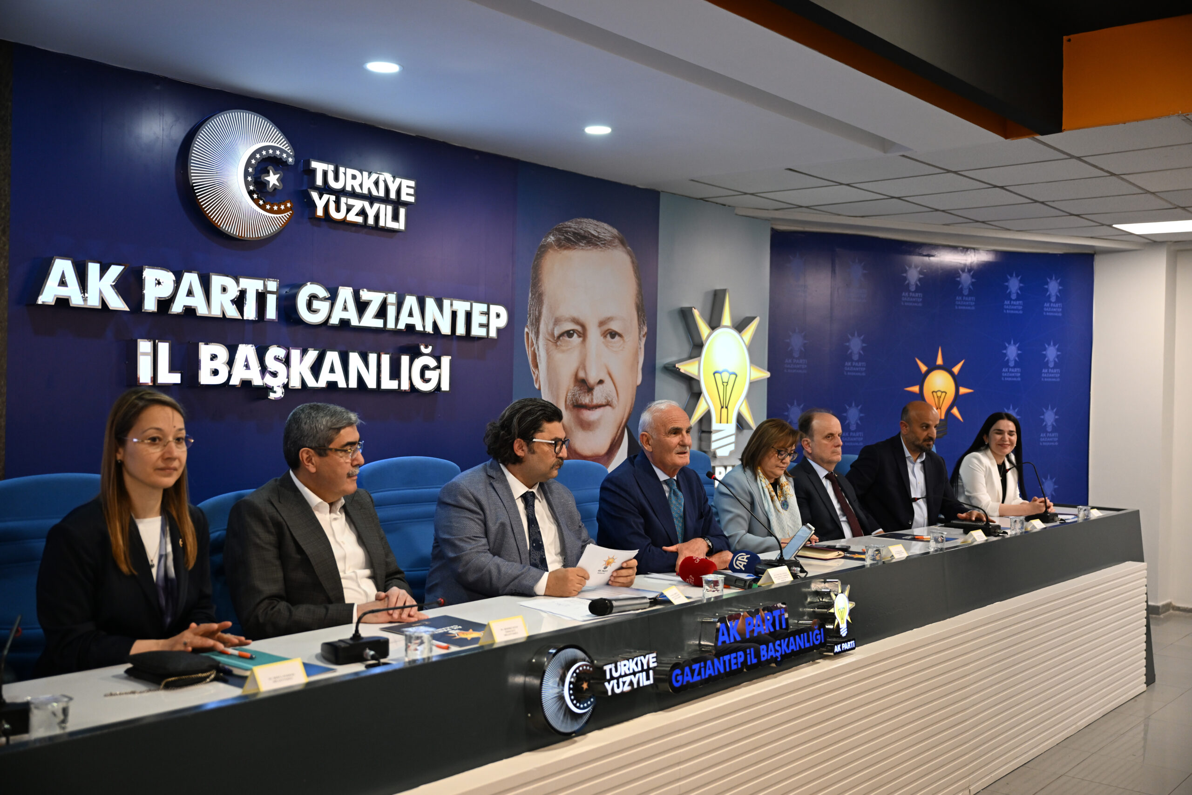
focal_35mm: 35
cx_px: 596
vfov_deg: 37.9
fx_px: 1159
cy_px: 398
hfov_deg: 54.4
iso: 1000
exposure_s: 1/125
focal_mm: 35
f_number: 2.8
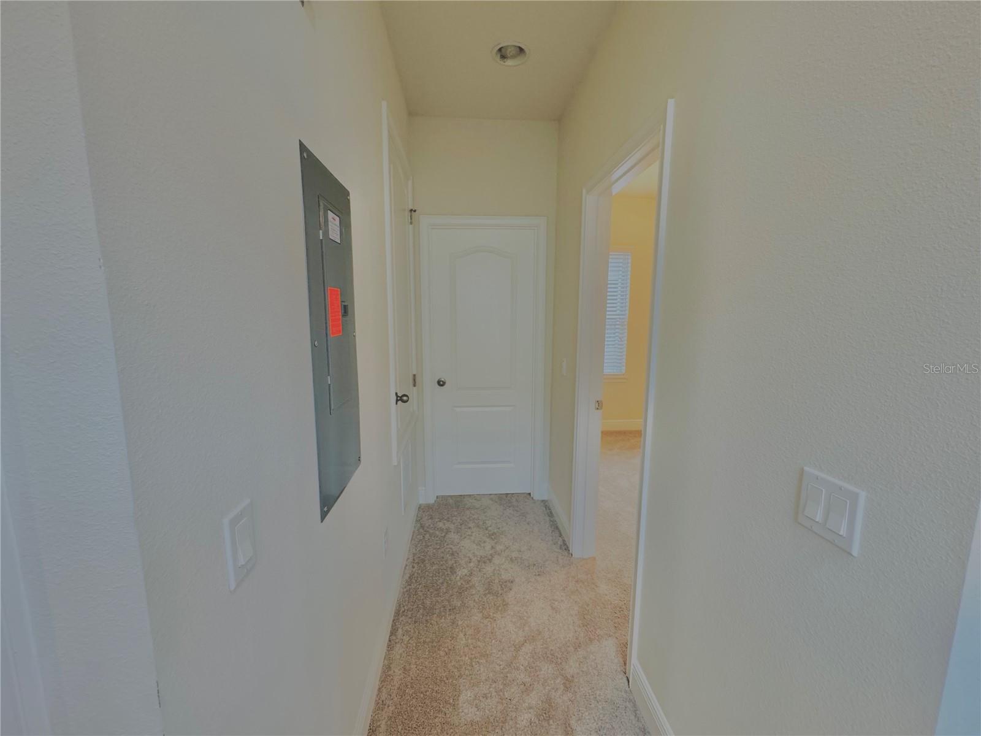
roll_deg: -1.0
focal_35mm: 14
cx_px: 490
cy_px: 368
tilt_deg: -8.5
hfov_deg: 102.1
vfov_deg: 85.7
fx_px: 397
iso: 250
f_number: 2.2
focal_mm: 2.22
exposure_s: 1/120
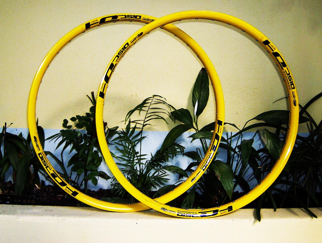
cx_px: 161
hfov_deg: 51.3
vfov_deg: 39.7
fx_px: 335
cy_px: 122
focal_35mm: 36
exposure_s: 1/60
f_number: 2.8
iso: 200
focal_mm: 6
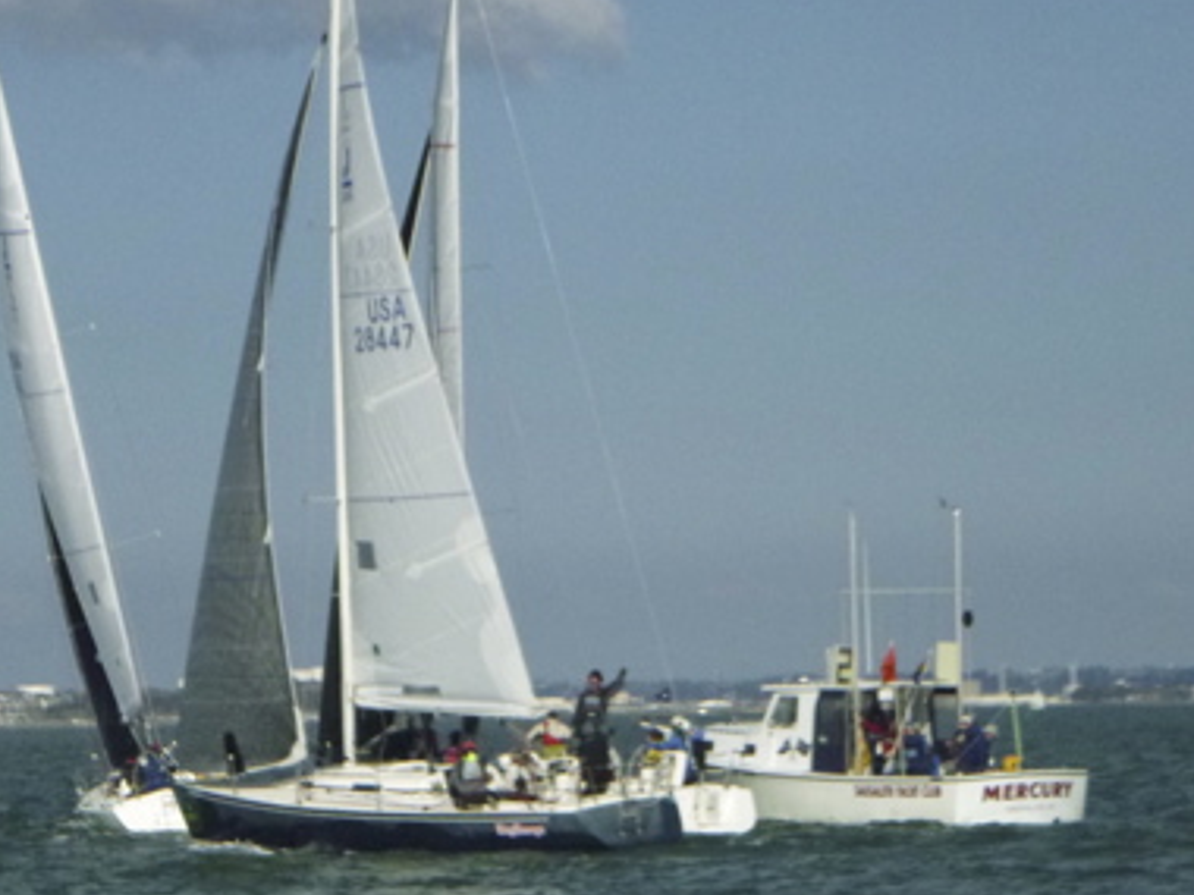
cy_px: 465
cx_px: 537
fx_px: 5450
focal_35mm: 158
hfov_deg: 12.5
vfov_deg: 9.4
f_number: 13
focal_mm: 18
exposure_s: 1/640
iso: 400
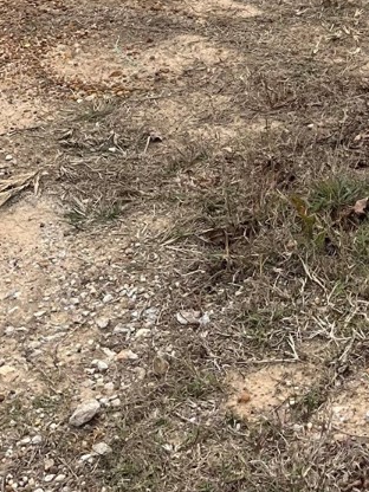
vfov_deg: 18.6
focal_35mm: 96
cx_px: 529
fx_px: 1364
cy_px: -199
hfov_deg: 14.5
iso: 50
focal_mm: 5.1
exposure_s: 1/1000
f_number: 1.6
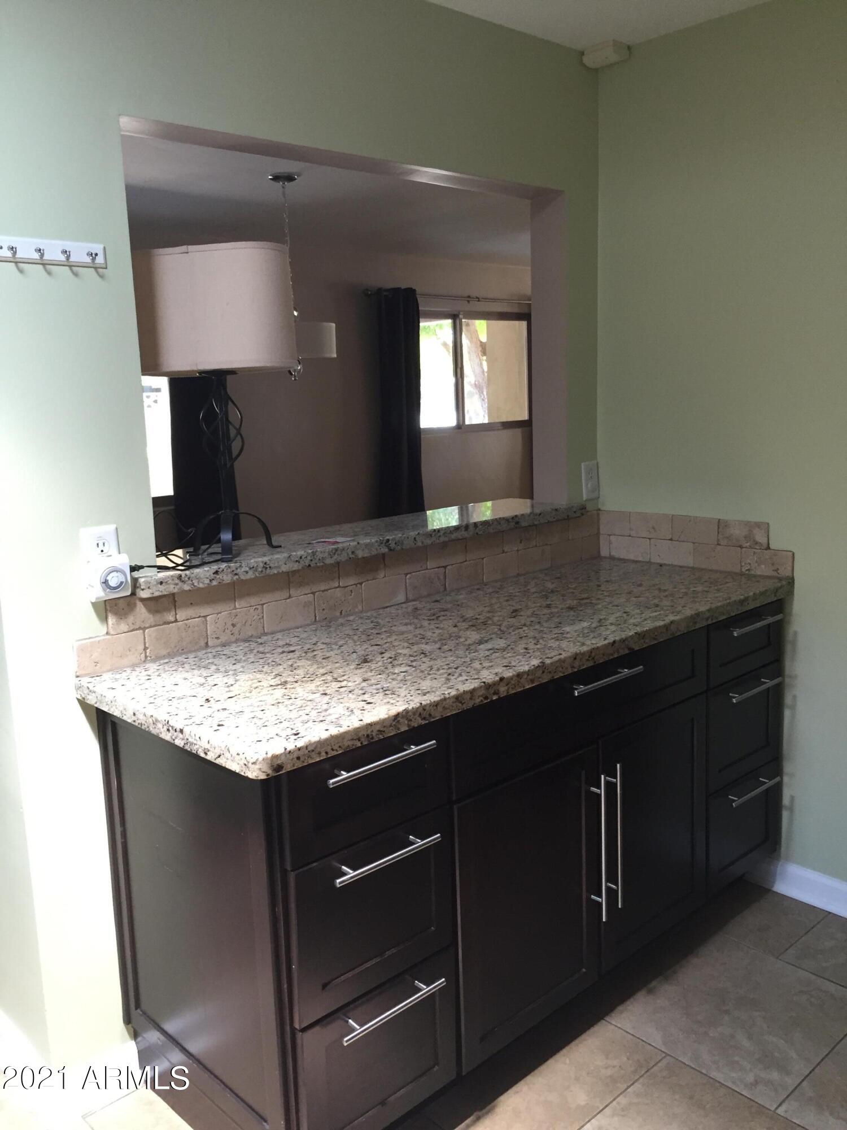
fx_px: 946
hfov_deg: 48.2
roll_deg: +2.0
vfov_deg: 61.7
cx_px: 424
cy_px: 565
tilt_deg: -10.1
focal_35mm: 29
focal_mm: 4.15
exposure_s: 1/30
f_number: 2.2
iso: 125
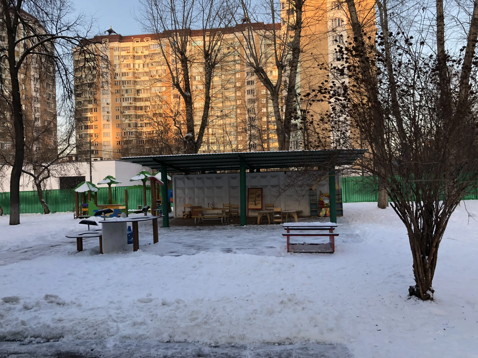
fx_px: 387
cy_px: 179
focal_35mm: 28
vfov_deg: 49.7
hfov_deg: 63.4
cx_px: 239
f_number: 1.8
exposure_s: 1/183
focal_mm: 4
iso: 20
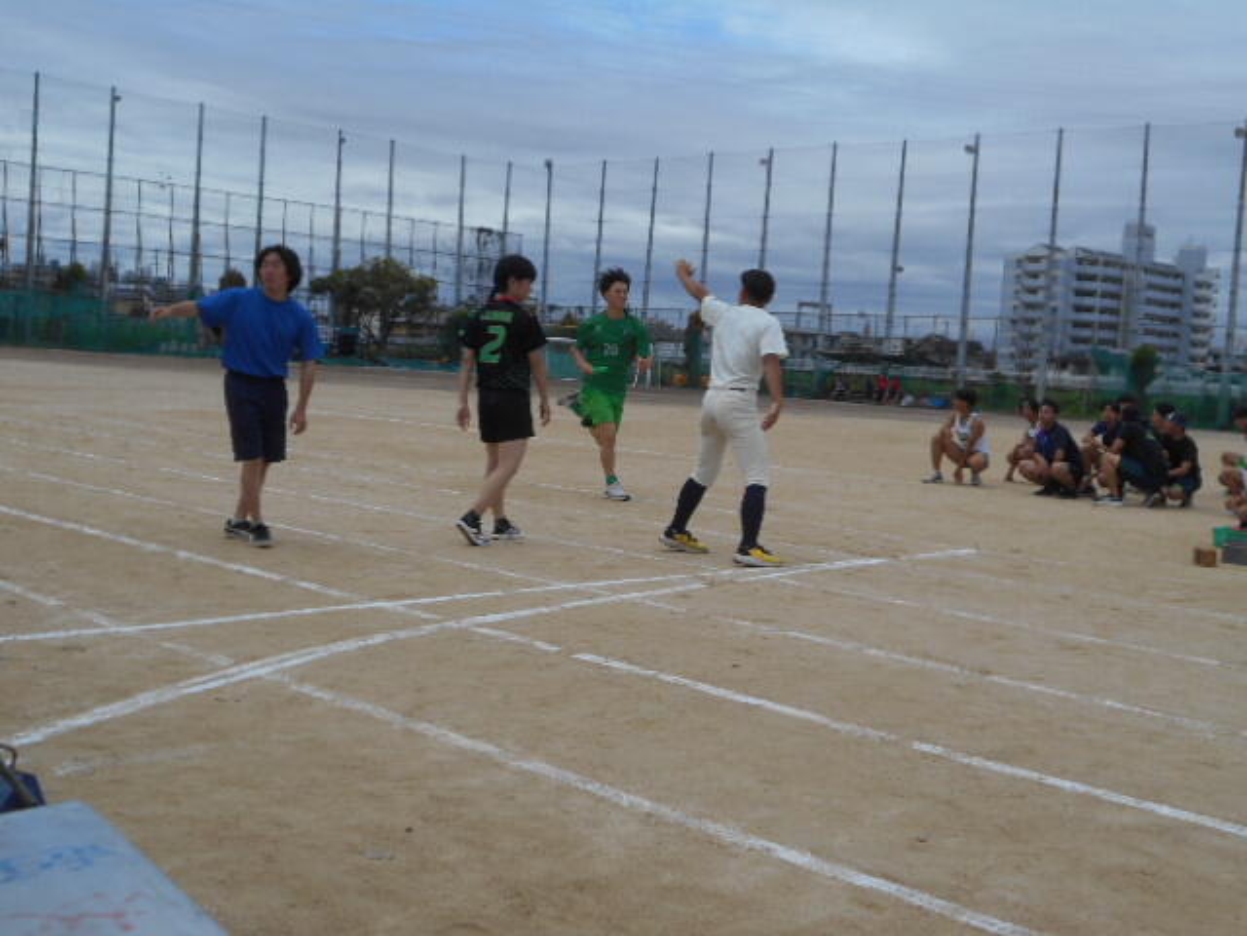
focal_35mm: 44
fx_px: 1585
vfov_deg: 32.9
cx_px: 624
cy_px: 468
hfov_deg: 42.9
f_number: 4.2
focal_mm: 7.7
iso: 80
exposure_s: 1/1250
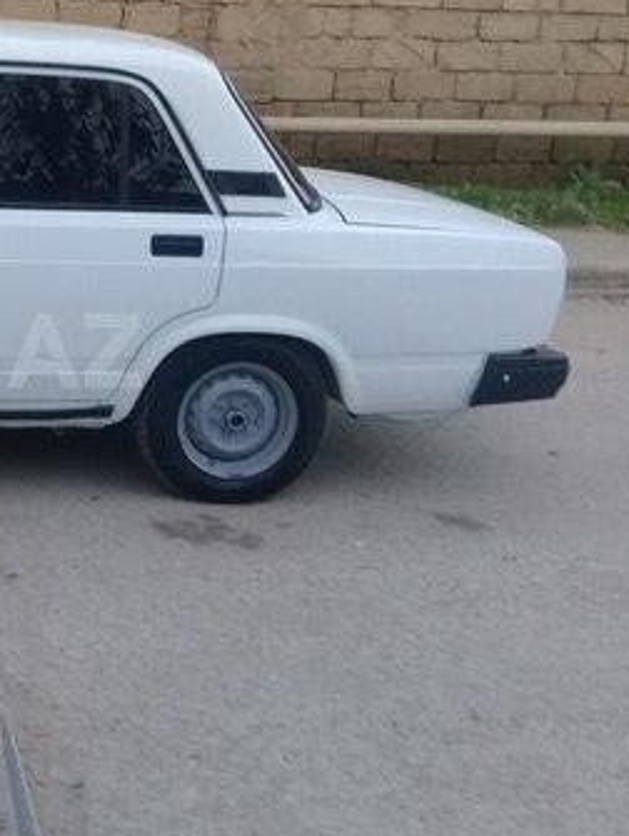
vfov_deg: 31.6
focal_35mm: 61
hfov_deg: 22.3
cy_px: 351
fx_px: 1475
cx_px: -115
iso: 100
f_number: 2.2
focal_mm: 3.3
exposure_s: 1/33
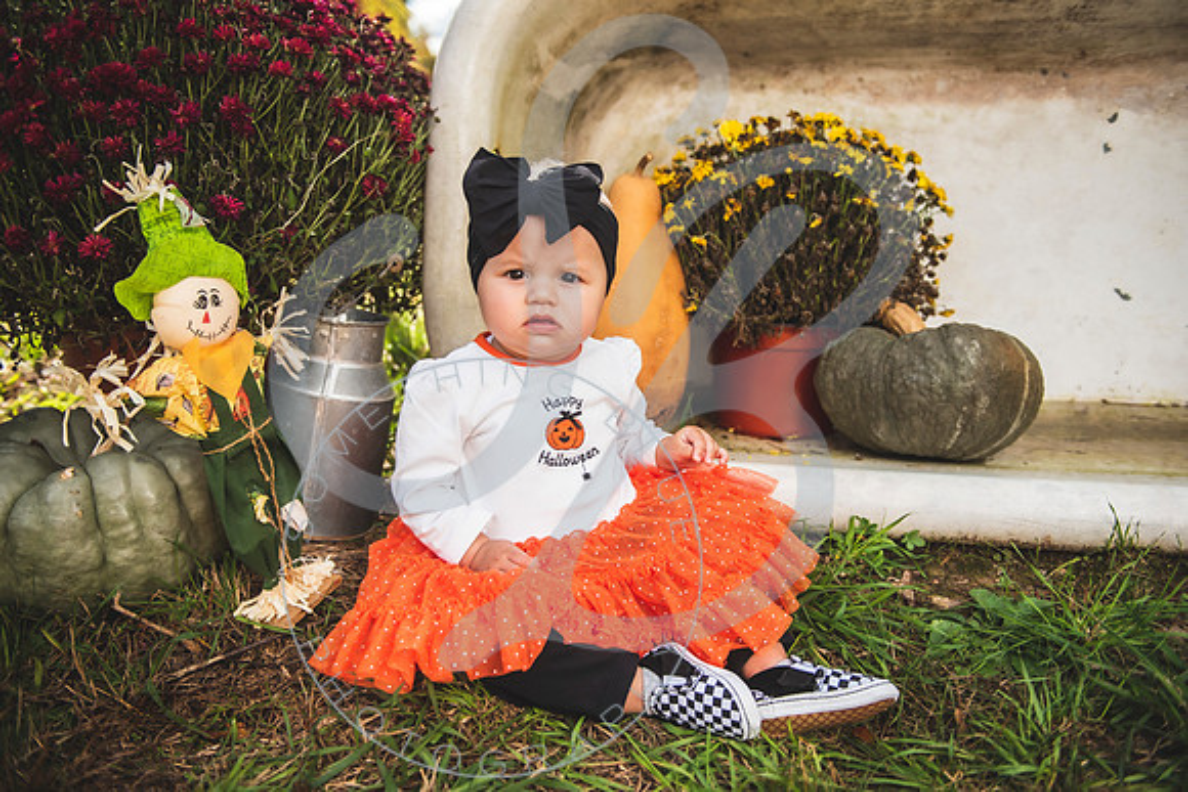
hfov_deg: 63.6
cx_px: 594
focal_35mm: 29
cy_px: 396
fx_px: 957
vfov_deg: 45.0
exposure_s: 1/2500
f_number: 2.8
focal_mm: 29
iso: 320
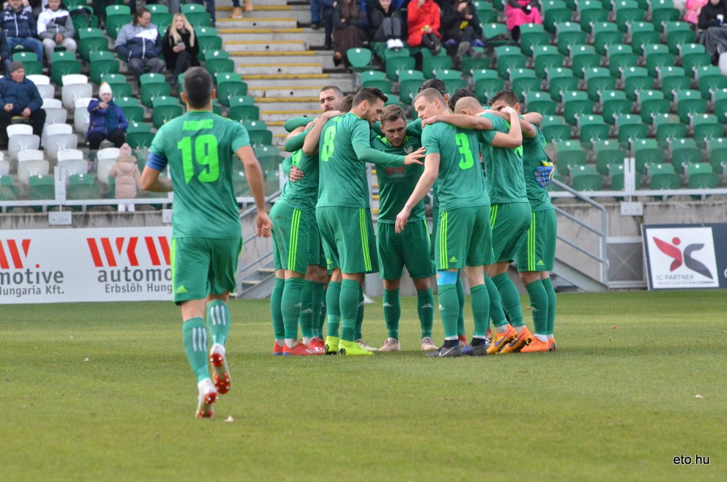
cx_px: 364
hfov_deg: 6.6
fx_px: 6349
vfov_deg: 4.3
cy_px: 241
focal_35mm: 315
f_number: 7.1
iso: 3200
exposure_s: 1/3200
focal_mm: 210
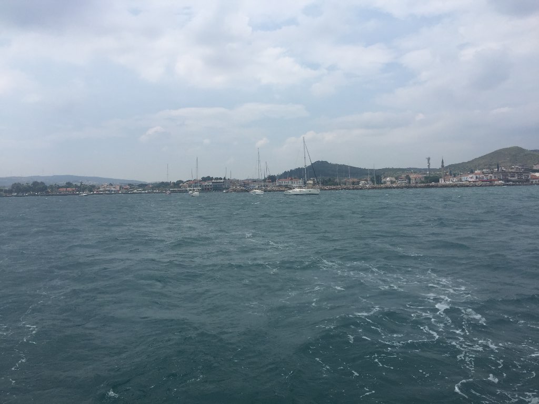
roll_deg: +1.2
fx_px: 452
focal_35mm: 29
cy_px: 202
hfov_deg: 61.7
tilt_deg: -2.8
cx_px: 270
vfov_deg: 48.2
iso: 32
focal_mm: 4.15
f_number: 2.2
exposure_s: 1/3597
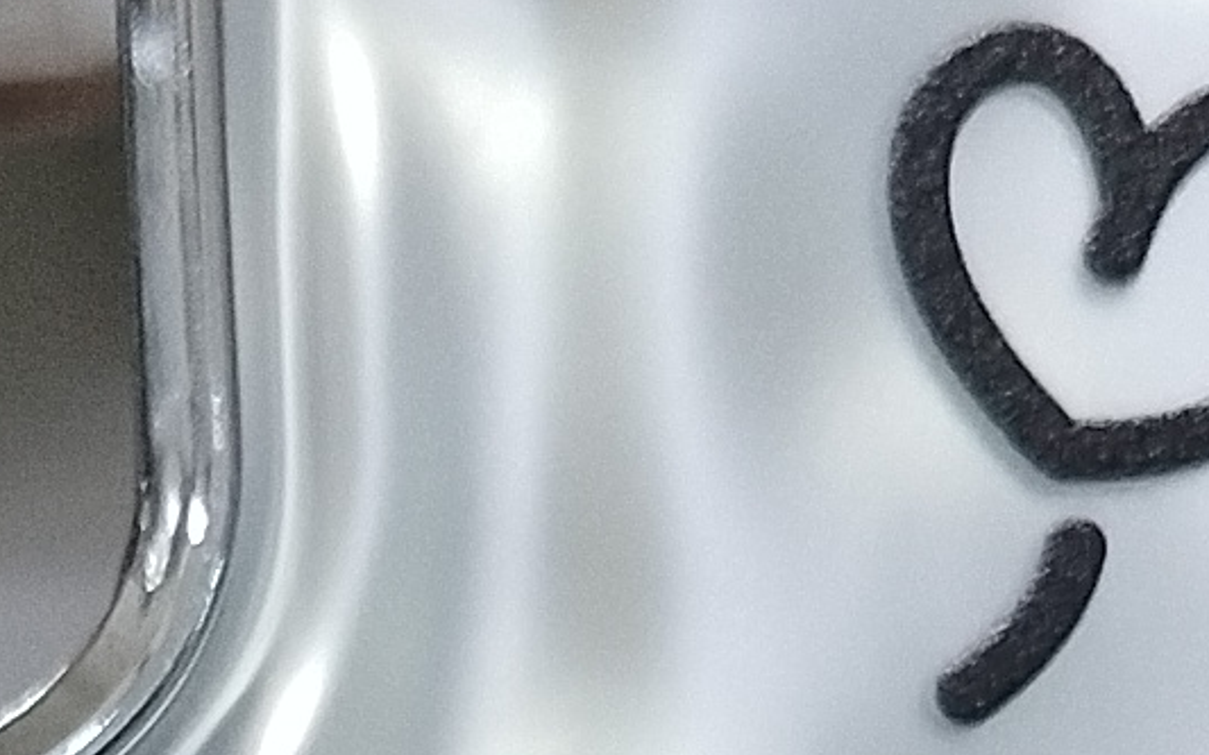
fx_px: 6820
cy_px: 2104
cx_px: 197
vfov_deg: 6.0
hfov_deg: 10.1
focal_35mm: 207
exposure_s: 1/100
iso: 200
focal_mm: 4.7
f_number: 1.8
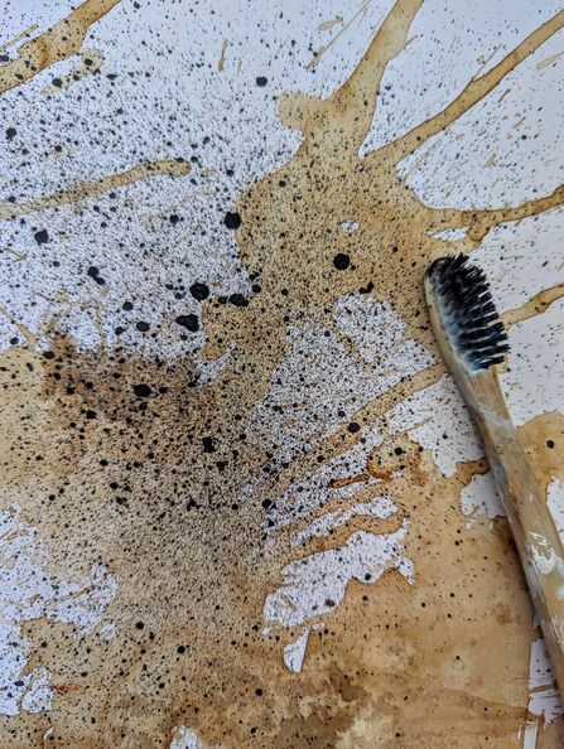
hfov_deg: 56.9
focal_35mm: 24
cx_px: 282
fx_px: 520
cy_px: 374
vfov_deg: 71.5
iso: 278
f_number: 1.85
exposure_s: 1/149
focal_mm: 6.81
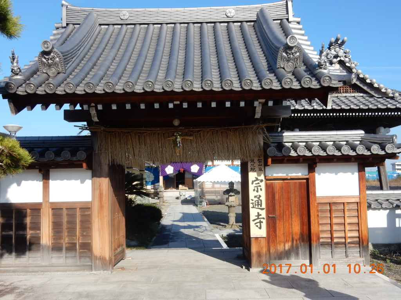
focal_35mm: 36
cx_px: 200
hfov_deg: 51.4
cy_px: 150
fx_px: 417
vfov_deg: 39.7
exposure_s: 1/800
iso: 125
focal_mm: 6.4
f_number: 4
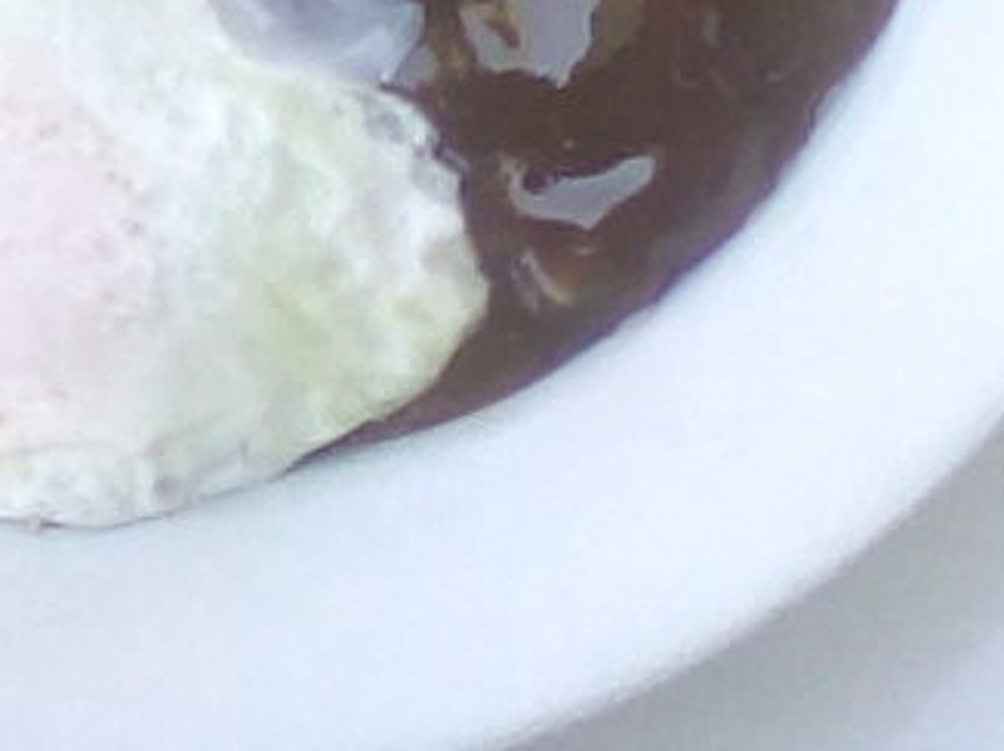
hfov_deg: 11.5
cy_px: -554
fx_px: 4985
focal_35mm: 172
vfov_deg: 8.3
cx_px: 484
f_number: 2.8
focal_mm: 2.9
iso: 56
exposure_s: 1/140
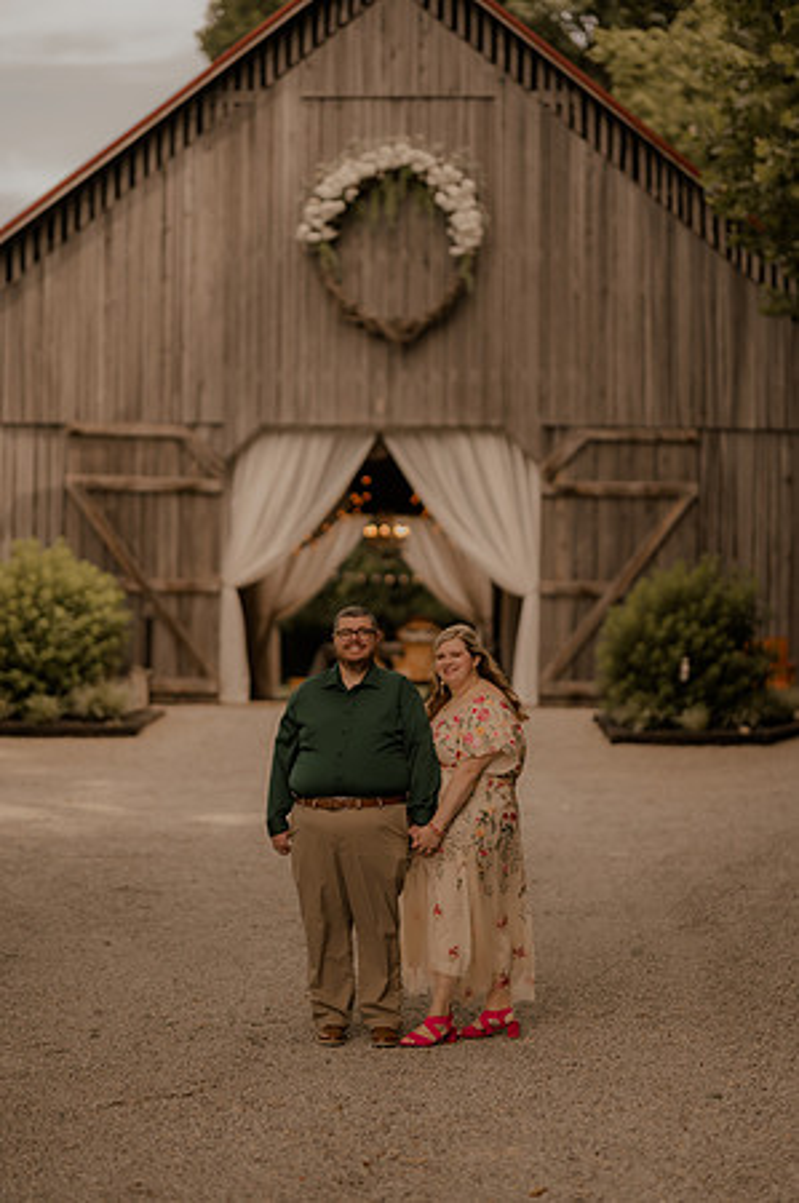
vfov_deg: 23.9
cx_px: 400
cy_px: 602
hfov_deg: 16.0
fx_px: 2836
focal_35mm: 85
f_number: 1.4
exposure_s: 1/2500
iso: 250
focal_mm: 85
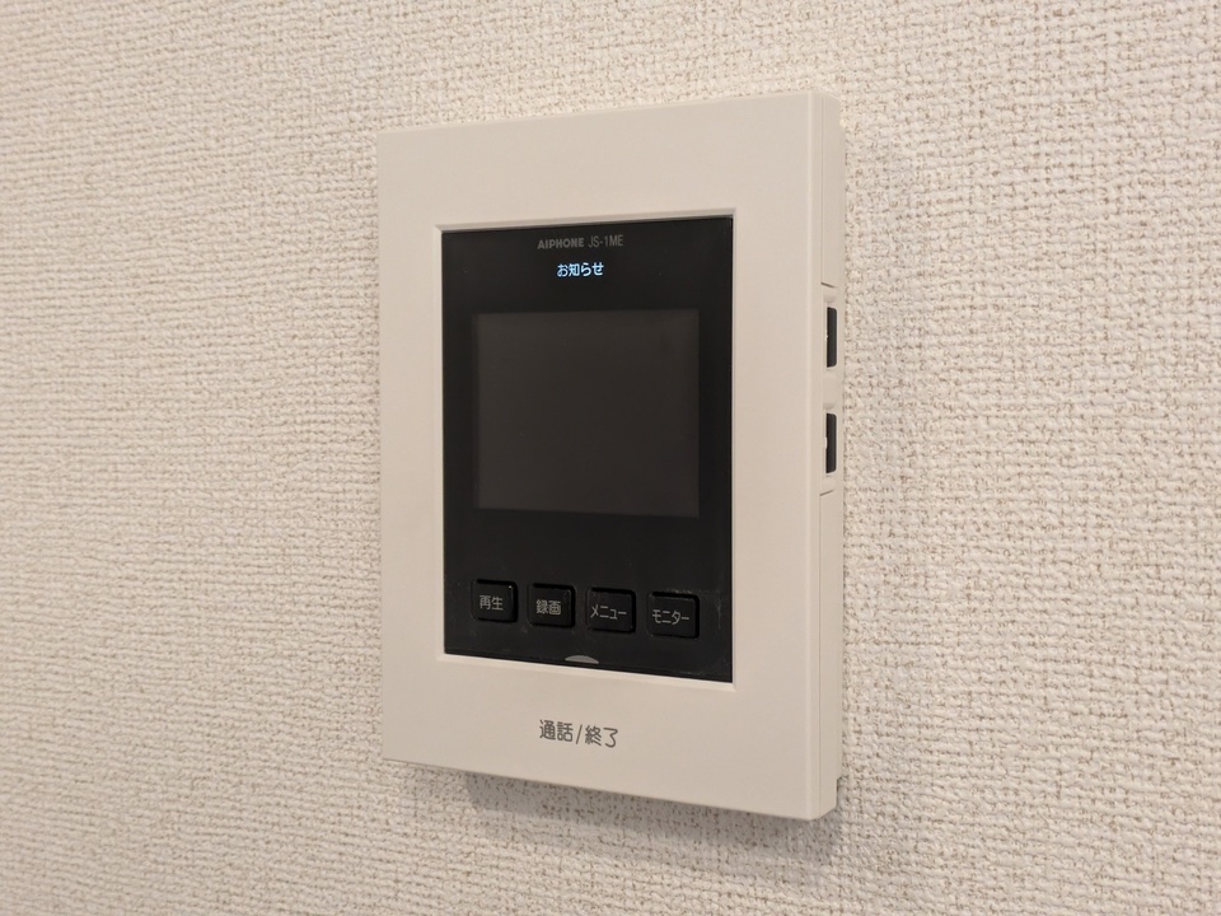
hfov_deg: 37.5
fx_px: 1799
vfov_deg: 28.6
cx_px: 610
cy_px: 458
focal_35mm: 51
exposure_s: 1/120
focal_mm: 5.43
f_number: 1.89
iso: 354
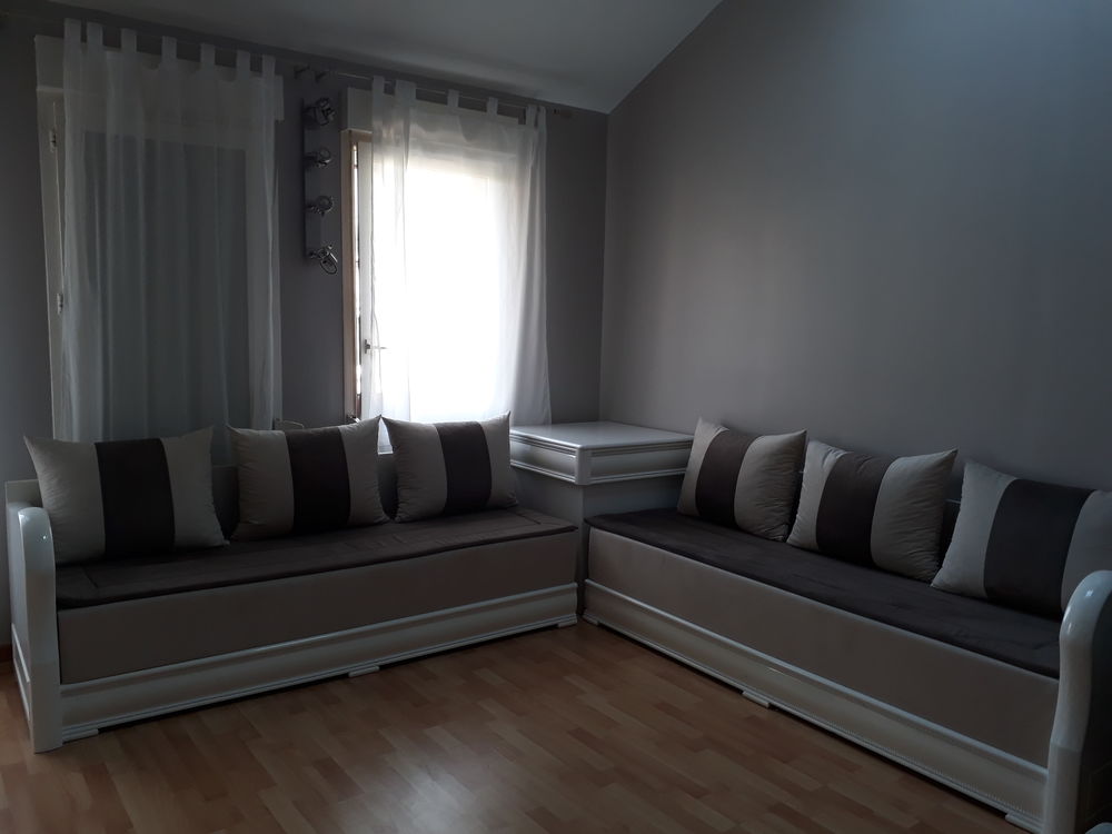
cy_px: 417
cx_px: 556
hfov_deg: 65.3
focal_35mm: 27
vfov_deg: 51.4
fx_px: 867
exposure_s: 1/30
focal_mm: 3.6
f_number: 1.9
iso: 50
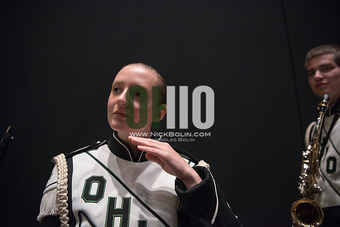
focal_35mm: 24
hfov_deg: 73.7
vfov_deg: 53.2
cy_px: 114
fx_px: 227
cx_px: 170
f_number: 2.8
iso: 4000
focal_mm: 24
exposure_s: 1/400
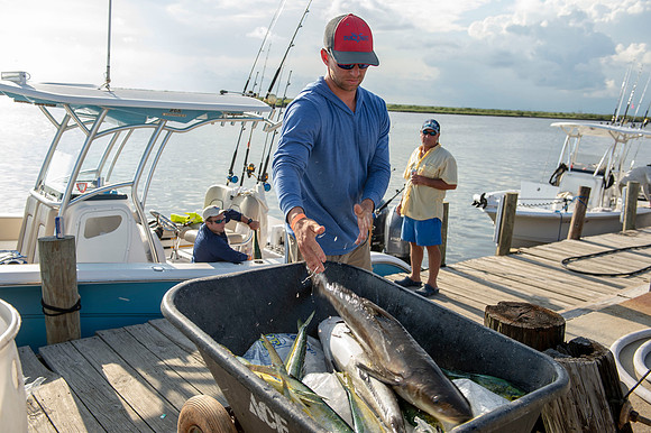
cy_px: 216
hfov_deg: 55.8
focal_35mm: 34
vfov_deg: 38.8
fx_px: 614
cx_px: 326
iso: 50
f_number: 5
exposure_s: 1/250
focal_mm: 34
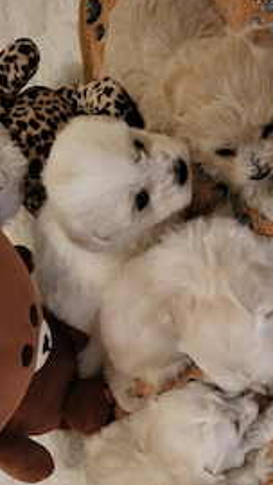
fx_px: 540
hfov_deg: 28.2
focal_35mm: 42
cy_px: 352
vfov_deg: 46.9
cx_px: 183
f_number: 1.8
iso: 640
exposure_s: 1/30
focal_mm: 5.4
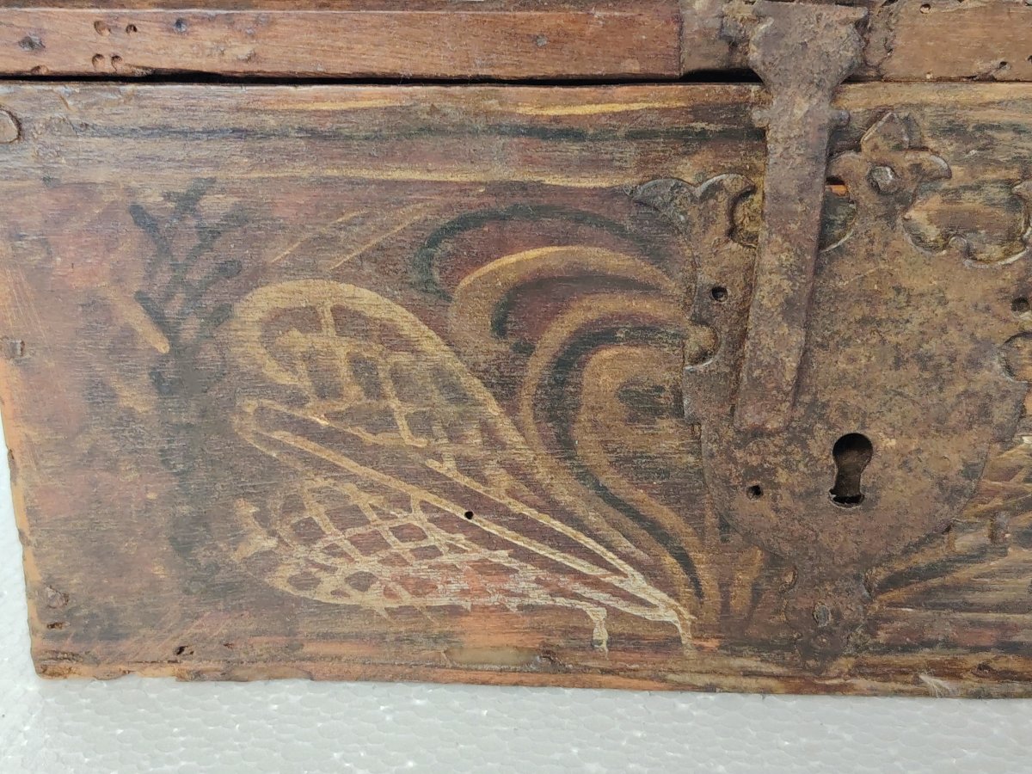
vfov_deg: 30.9
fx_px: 1401
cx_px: 516
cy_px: 387
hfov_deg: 40.4
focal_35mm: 47
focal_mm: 5.25
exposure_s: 1/25
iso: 312
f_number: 4
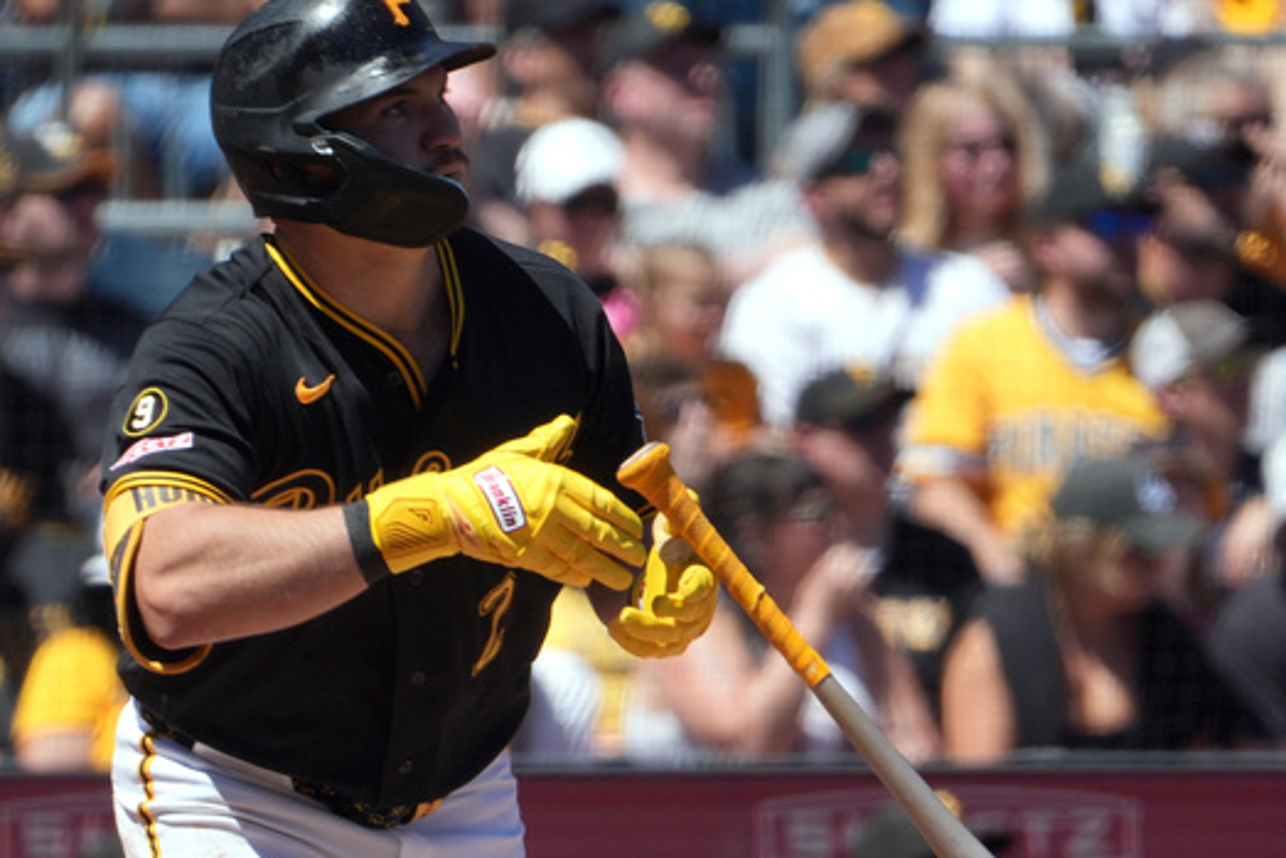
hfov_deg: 2.8
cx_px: 199
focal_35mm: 724
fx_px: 25868
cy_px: 777
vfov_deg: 1.9
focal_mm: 370
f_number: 5.6
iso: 320
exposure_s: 1/2000
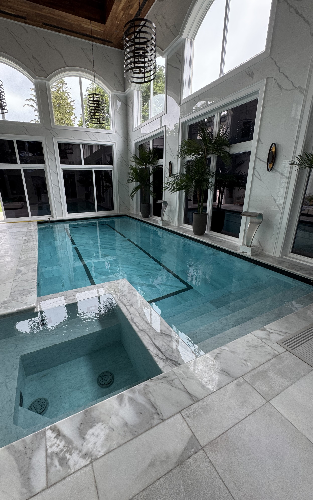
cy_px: 248
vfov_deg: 101.5
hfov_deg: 74.5
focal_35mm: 15
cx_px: 139
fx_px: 205
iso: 125
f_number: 2.2
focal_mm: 2.22
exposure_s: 1/99
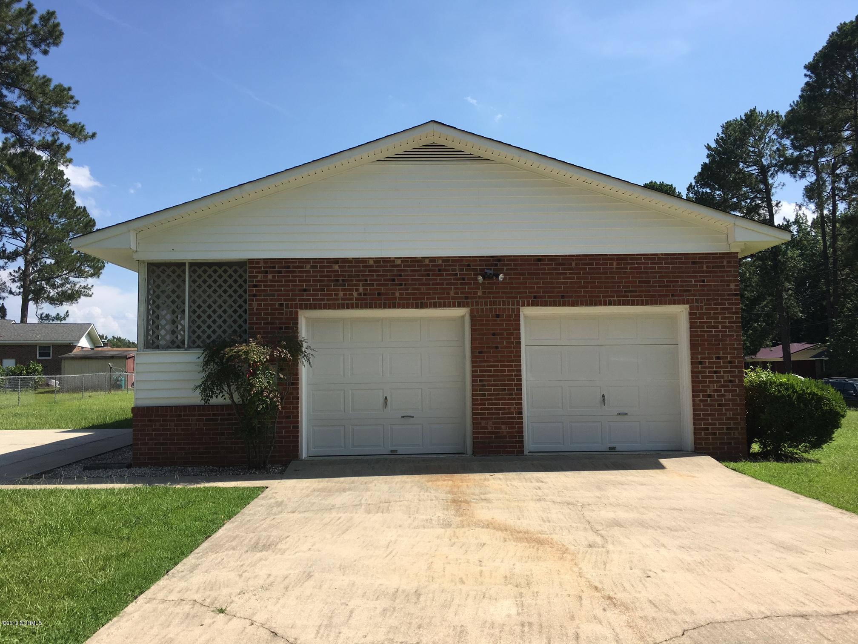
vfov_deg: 48.2
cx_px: 429
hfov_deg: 61.7
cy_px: 322
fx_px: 719
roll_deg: +0.6
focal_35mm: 29
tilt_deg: +6.9
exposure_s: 1/1304
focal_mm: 4.15
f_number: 2.2
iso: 25
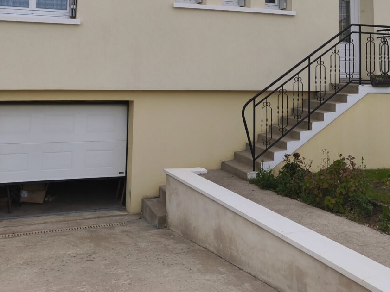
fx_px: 473
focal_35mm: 42
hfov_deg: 44.8
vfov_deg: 32.7
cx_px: 186
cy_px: 31
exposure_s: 1/3545
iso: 80
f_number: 1.7
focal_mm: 5.35
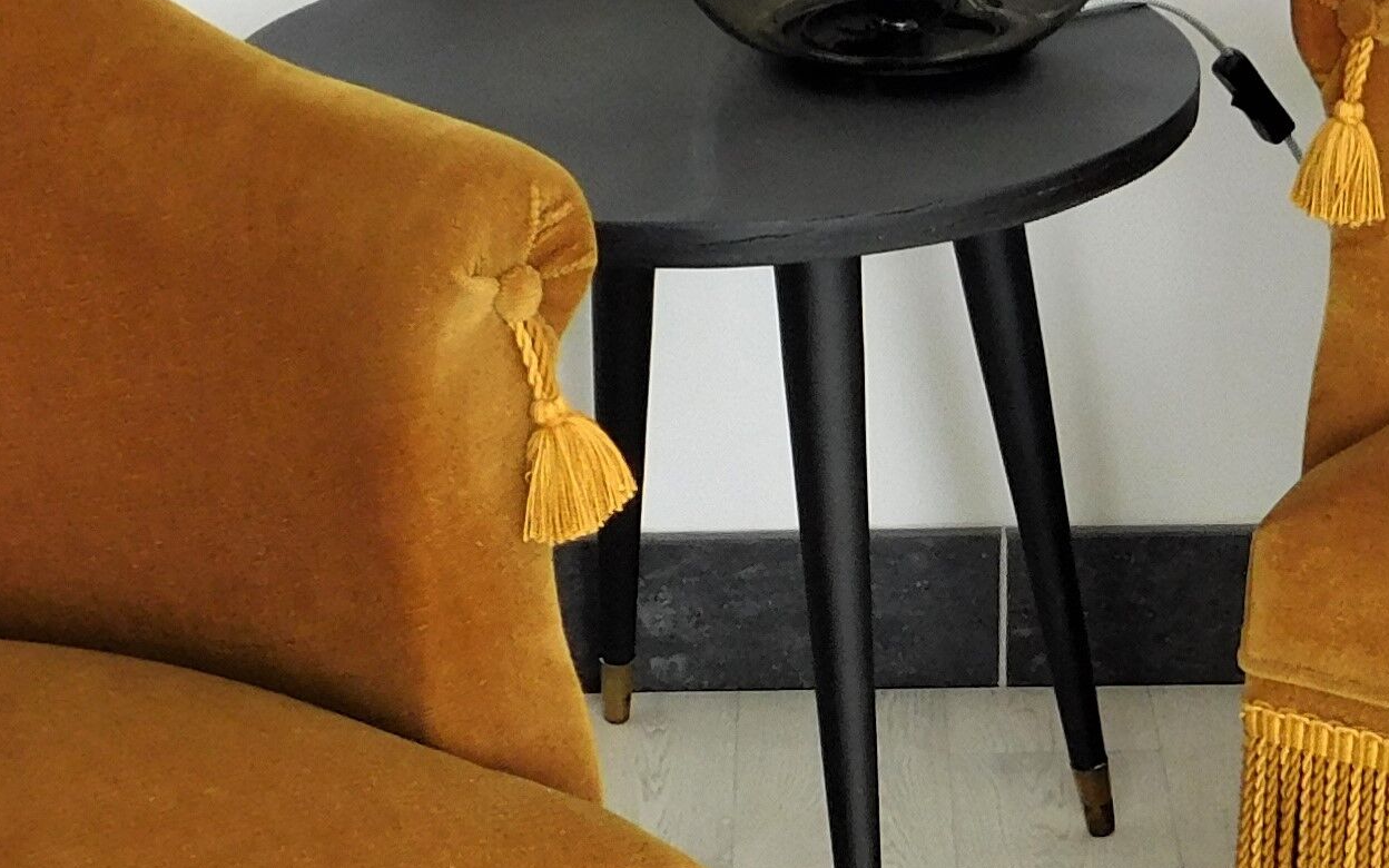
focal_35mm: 90
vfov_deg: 14.5
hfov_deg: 23.0
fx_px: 3407
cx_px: 866
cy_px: 534
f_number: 3
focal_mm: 4
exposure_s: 1/125
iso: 125
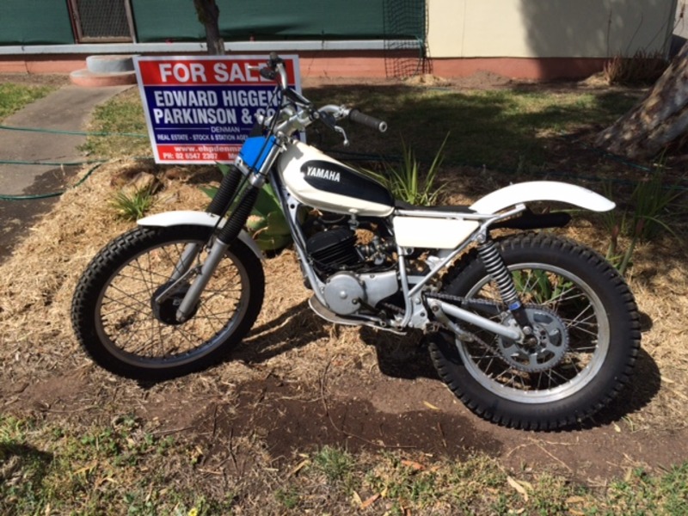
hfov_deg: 61.7
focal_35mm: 29
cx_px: 344
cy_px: 258
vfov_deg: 48.2
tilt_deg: -26.5
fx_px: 576
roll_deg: +2.4
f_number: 2.2
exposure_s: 1/2933
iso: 32
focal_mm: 4.15
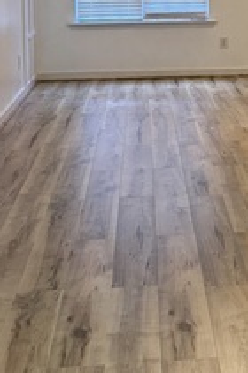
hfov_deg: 17.0
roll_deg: +1.4
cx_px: 216
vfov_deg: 24.4
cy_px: -8
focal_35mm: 79
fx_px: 819
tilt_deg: -3.8
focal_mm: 6.76
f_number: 1.78
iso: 160
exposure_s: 1/120
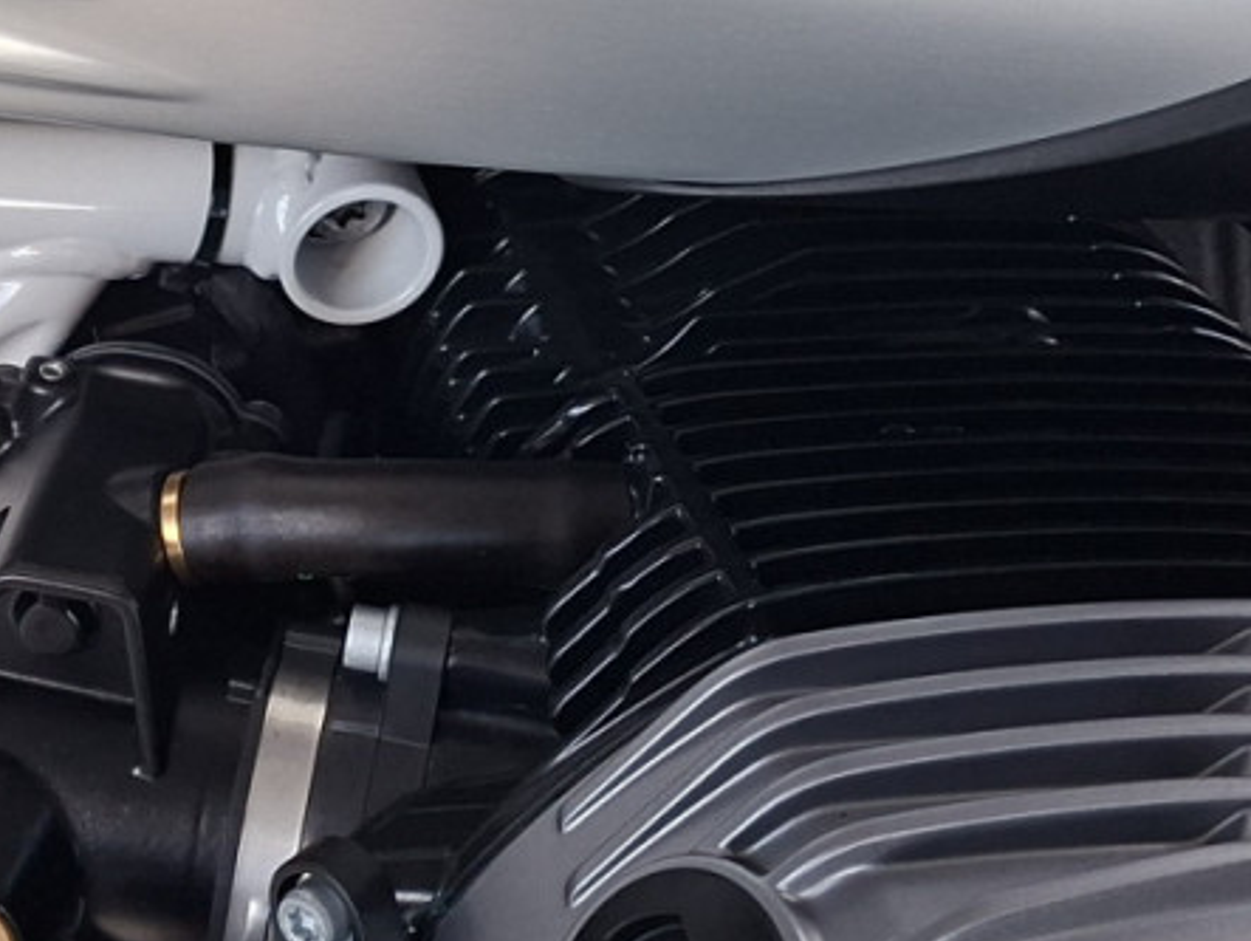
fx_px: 3002
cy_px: -3
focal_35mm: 83
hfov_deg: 23.5
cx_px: 463
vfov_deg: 17.4
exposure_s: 1/100
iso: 40
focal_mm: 5.54
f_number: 1.8
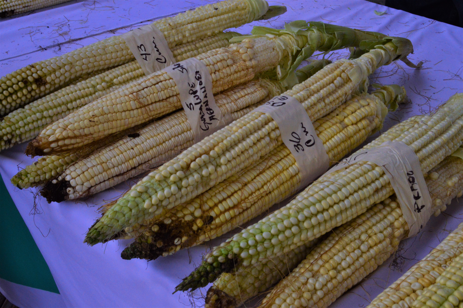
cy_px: 154
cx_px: 232
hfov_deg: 38.9
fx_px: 655
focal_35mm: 51
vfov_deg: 26.4
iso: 800
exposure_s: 1/200
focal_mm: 34
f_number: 22
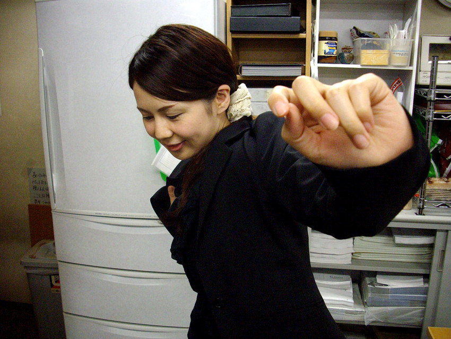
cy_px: 170
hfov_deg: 50.1
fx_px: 482
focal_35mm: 37
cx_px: 226
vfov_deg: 38.7
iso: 319
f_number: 2.8
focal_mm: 6.2
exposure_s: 1/50
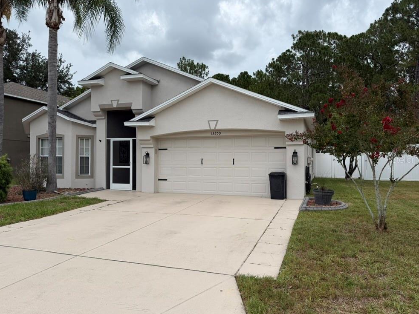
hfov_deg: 69.4
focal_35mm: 25
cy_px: 159
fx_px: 303
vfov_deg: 54.9
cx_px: 214
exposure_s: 1/4405
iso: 80
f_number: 1.78
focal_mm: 6.76
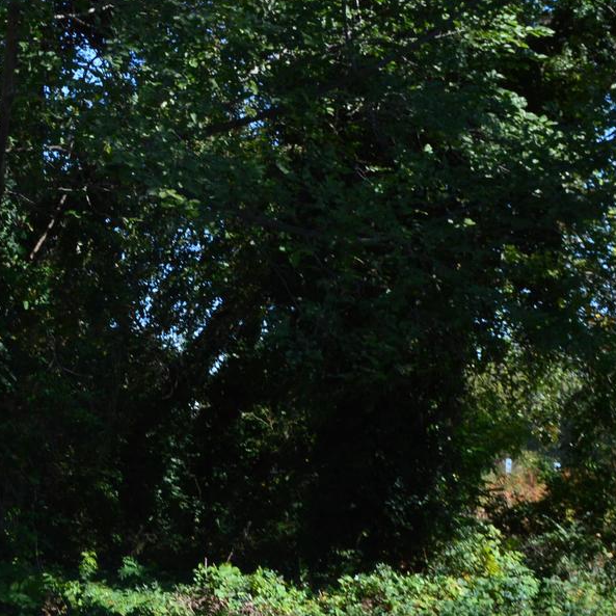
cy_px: 293
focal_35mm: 88
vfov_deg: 19.7
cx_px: -54
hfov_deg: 19.0
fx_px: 1772
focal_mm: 20
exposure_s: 1/250
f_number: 10
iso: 400
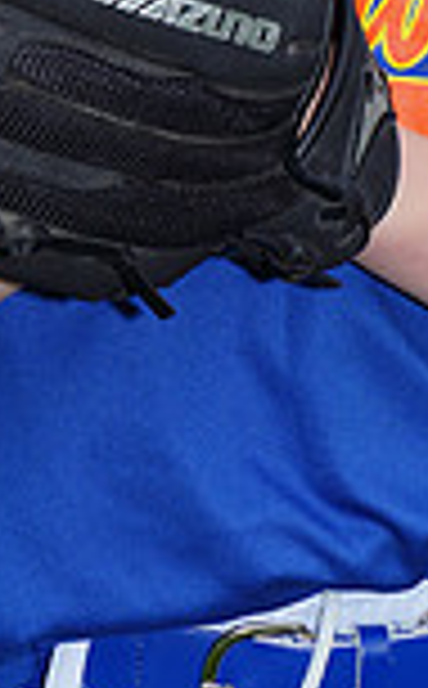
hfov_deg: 1.8
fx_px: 13726
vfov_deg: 2.9
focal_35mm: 732
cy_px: -463
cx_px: 228
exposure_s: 1/200
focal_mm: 189
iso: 160
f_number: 9
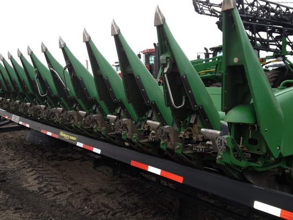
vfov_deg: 40.7
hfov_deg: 52.6
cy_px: 110
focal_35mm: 35
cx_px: 146
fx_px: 296
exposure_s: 1/253
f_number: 2.4
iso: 50
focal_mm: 4.28
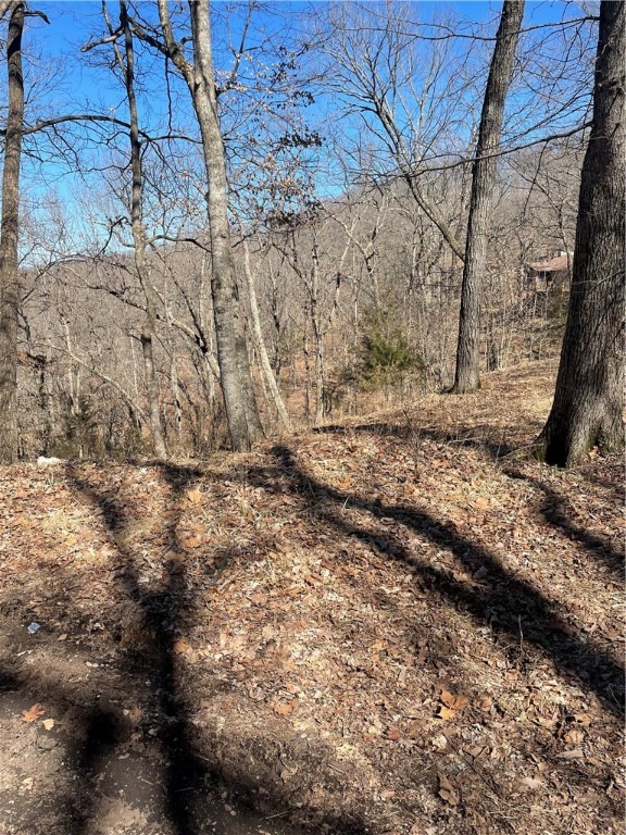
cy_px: 418
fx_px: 627
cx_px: 313
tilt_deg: -11.1
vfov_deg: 67.3
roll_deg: +1.5
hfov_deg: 53.1
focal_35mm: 26
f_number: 1.6
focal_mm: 4.2
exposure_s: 1/1949
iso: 32
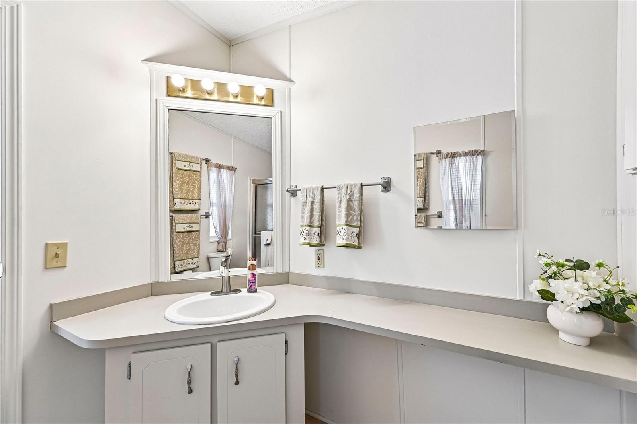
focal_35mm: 14
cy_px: 212
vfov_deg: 81.2
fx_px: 248
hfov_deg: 104.3
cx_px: 318
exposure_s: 1/20
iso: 400
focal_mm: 14
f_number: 8
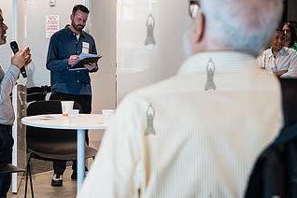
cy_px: 74
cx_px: 27
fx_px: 701
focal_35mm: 85
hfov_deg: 23.3
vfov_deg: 16.1
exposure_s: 1/250
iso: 5000
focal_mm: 46
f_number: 4
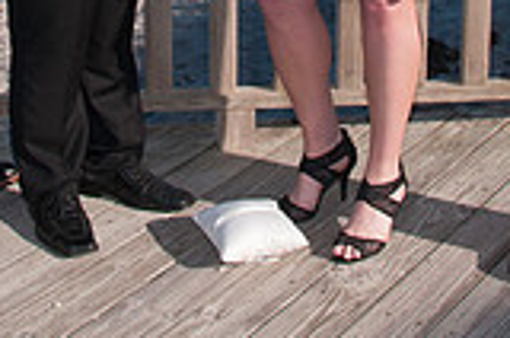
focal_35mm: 98
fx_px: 1386
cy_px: -238
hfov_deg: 20.8
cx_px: 223
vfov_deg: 12.8
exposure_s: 1/250
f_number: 11
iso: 100
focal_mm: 18
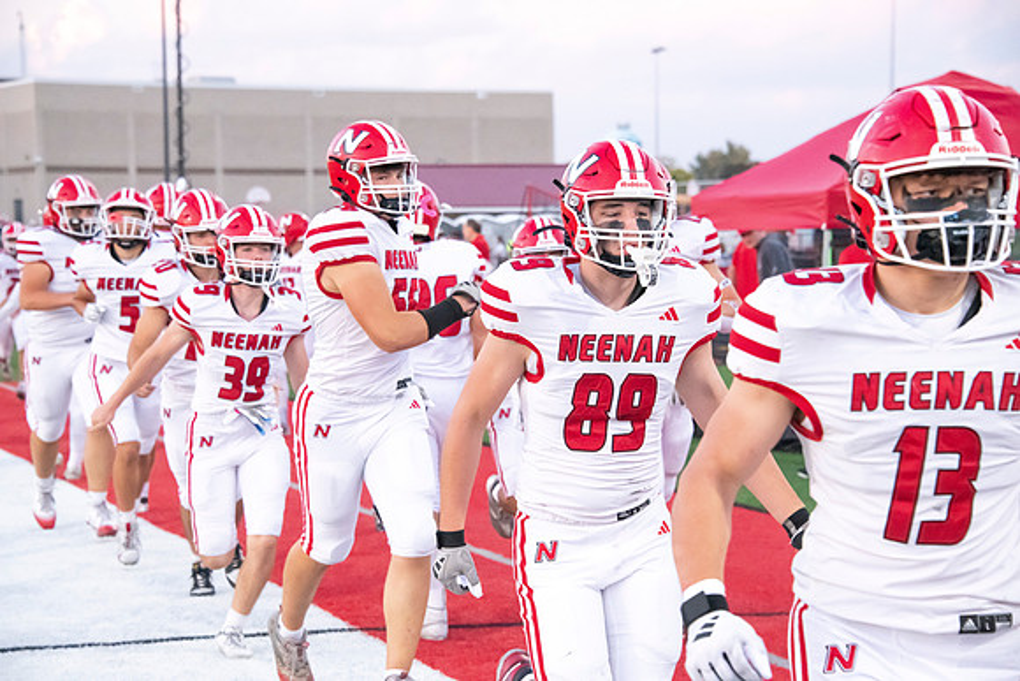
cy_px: 340
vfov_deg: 11.8
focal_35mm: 116
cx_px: 510
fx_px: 3287
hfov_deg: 17.6
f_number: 7.1
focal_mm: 116
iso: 10000
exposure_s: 1/800
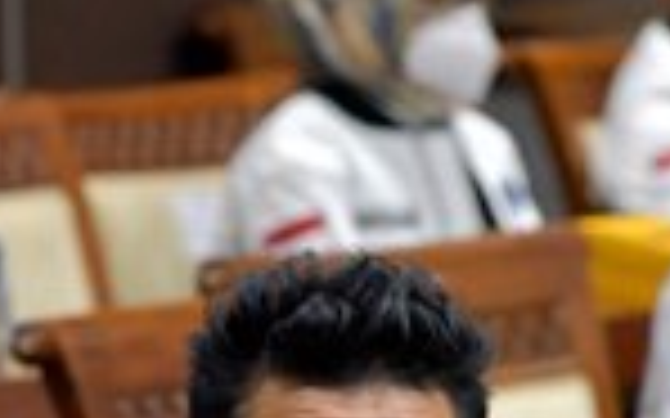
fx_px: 10523
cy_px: 591
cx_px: 297
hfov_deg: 3.6
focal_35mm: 577
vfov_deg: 2.3
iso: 2000
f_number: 5.6
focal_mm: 125
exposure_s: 1/160
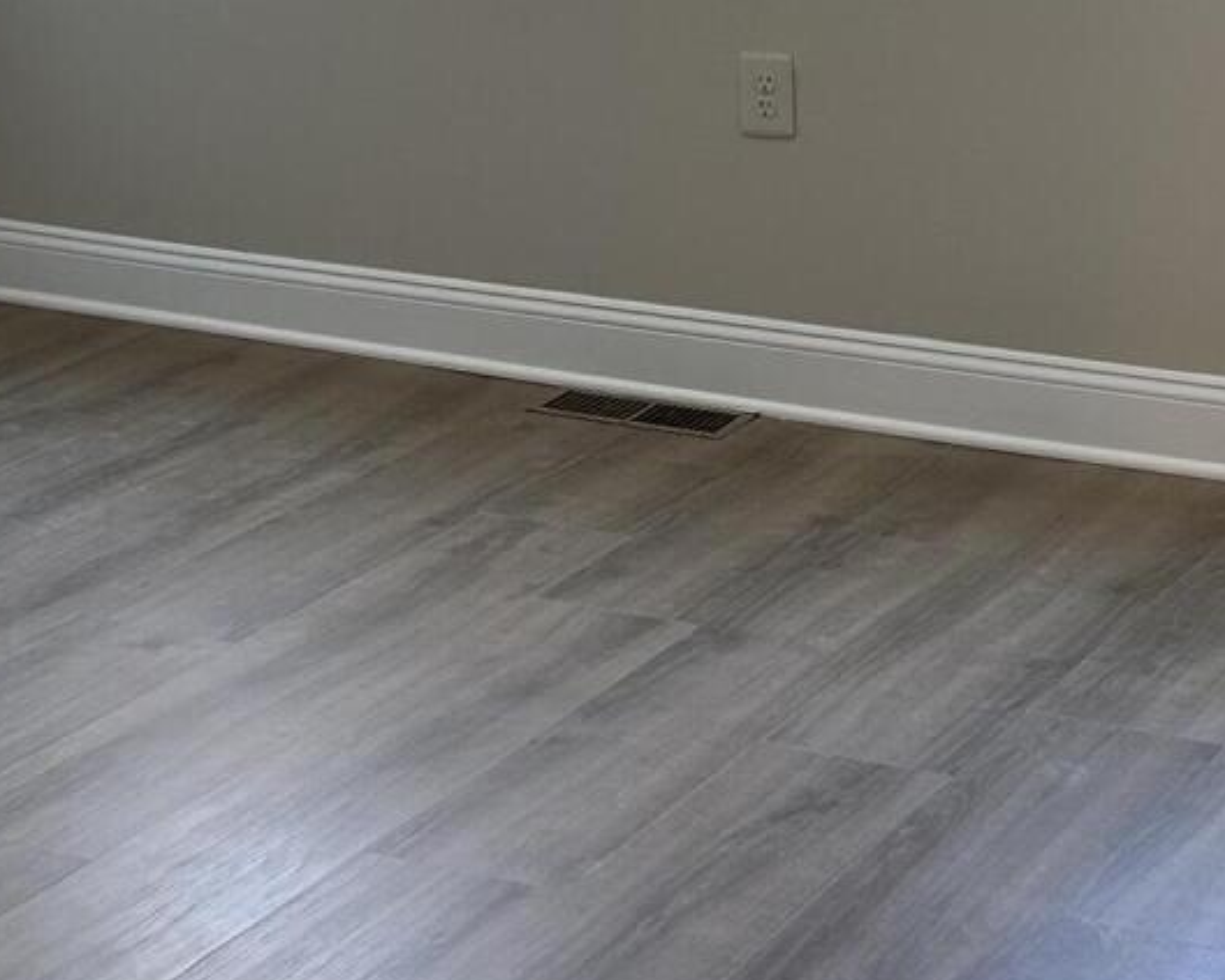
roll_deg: -0.7
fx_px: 3480
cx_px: 669
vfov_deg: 15.9
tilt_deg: -11.8
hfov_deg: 20.0
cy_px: 181
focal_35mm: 96
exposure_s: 1/60
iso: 100
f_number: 1.5
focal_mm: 5.7
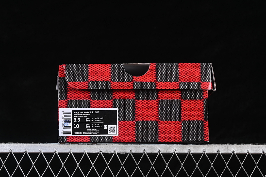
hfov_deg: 27.0
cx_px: 133
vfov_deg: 18.2
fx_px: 554
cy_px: 88
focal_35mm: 75
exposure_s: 1/60
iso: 160
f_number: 7.1
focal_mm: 50
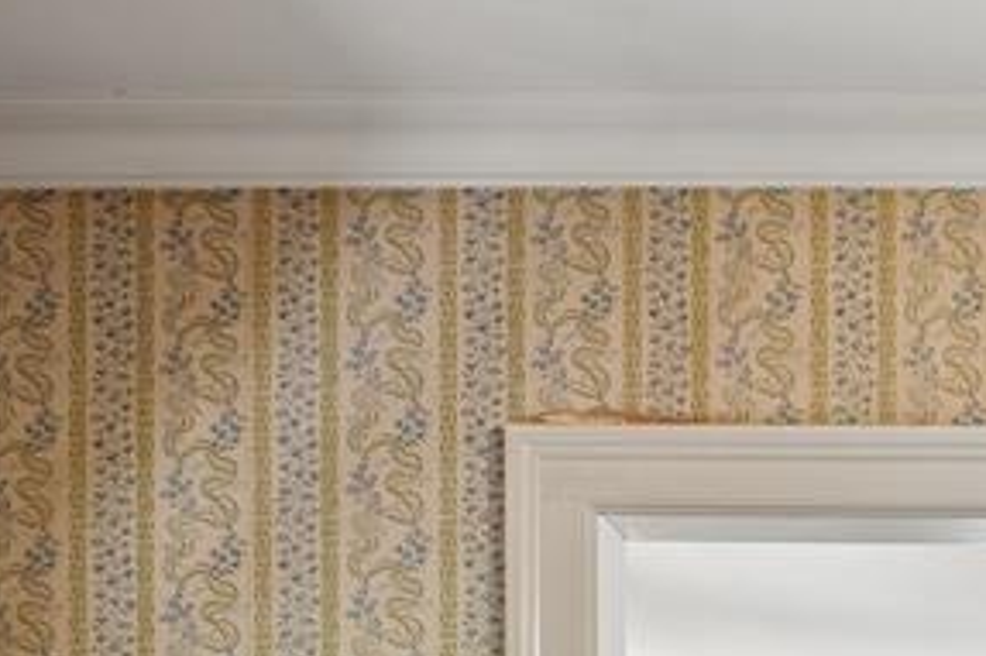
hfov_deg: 24.5
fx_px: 2053
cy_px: 1133
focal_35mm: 75
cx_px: 1172
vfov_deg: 15.8
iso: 200
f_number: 5.6
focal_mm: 21
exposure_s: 1/8
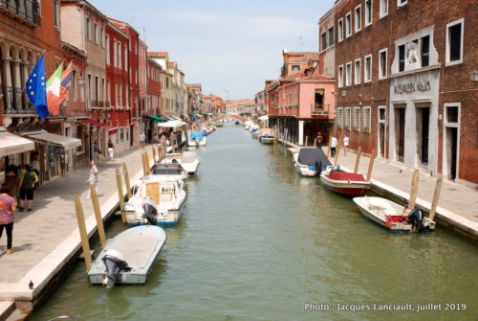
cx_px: 239
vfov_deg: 33.1
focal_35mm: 40
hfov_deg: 47.9
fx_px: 539
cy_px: 160
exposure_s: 1/100
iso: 100
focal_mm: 27
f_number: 11
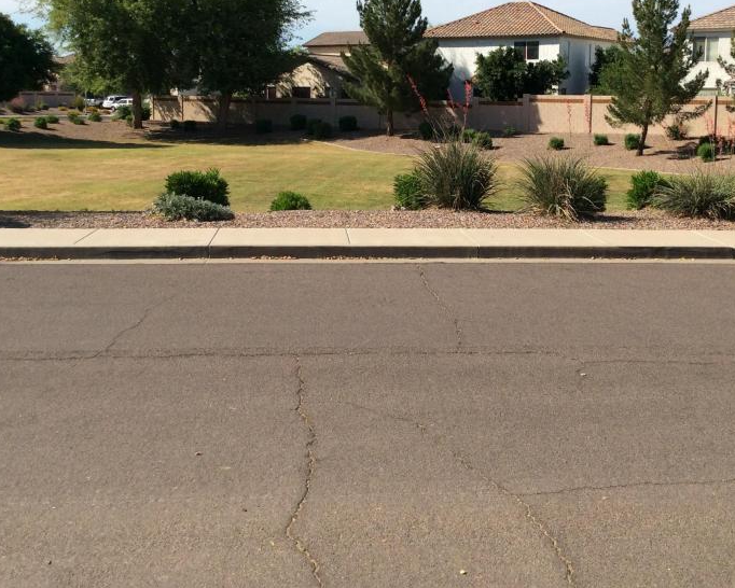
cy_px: 193
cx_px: 405
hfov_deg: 39.5
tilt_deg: -4.3
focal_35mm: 47
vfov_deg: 31.8
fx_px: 1023
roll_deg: +0.2
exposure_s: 1/1845
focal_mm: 3.3
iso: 32
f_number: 2.4
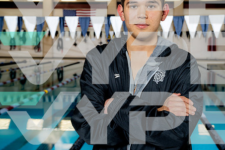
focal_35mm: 55
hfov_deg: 36.2
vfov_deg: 24.6
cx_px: 121
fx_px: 344
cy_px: 58
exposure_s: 1/250
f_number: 5.6
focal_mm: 43
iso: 320
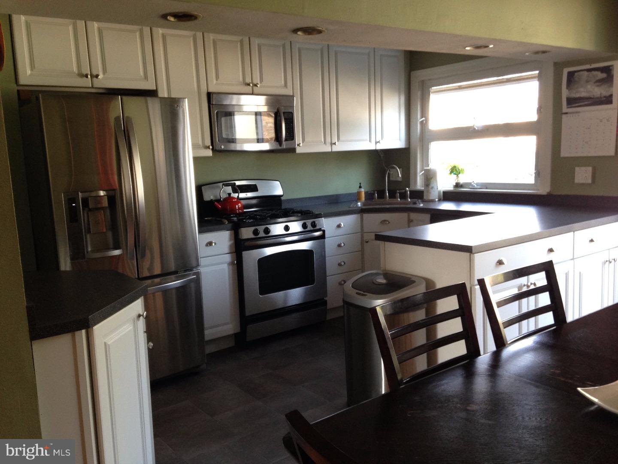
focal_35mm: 33
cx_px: 309
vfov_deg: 42.9
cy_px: 232
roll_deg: +3.3
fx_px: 589
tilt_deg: -8.9
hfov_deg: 55.4
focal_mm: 4.12
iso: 125
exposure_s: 1/20
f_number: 2.4
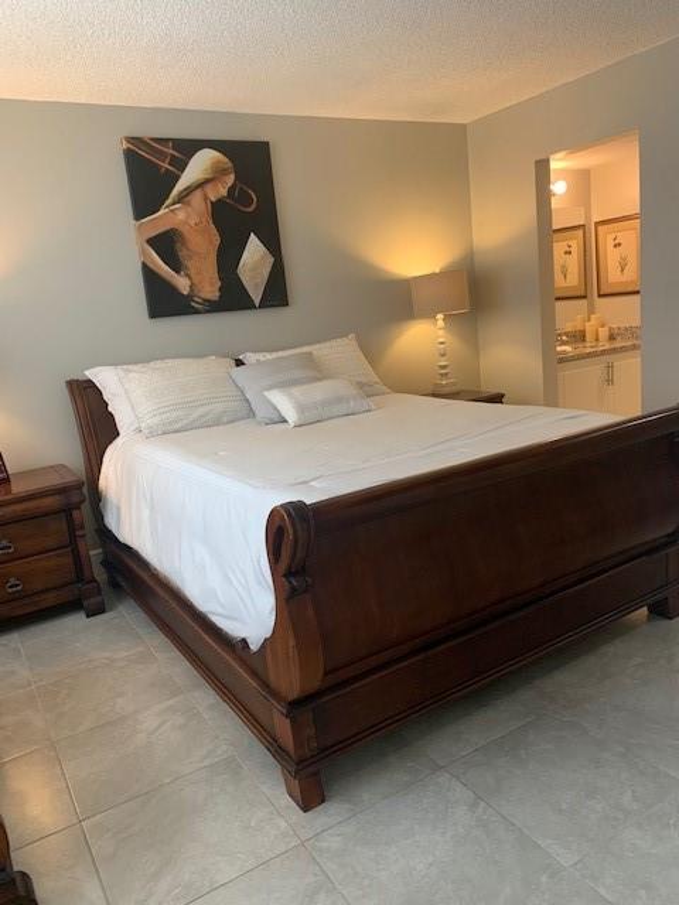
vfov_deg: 67.3
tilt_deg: -10.6
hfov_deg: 53.1
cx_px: 340
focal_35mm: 26
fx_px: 680
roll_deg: +6.5
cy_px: 452
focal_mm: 4.25
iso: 160
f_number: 1.8
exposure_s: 1/60
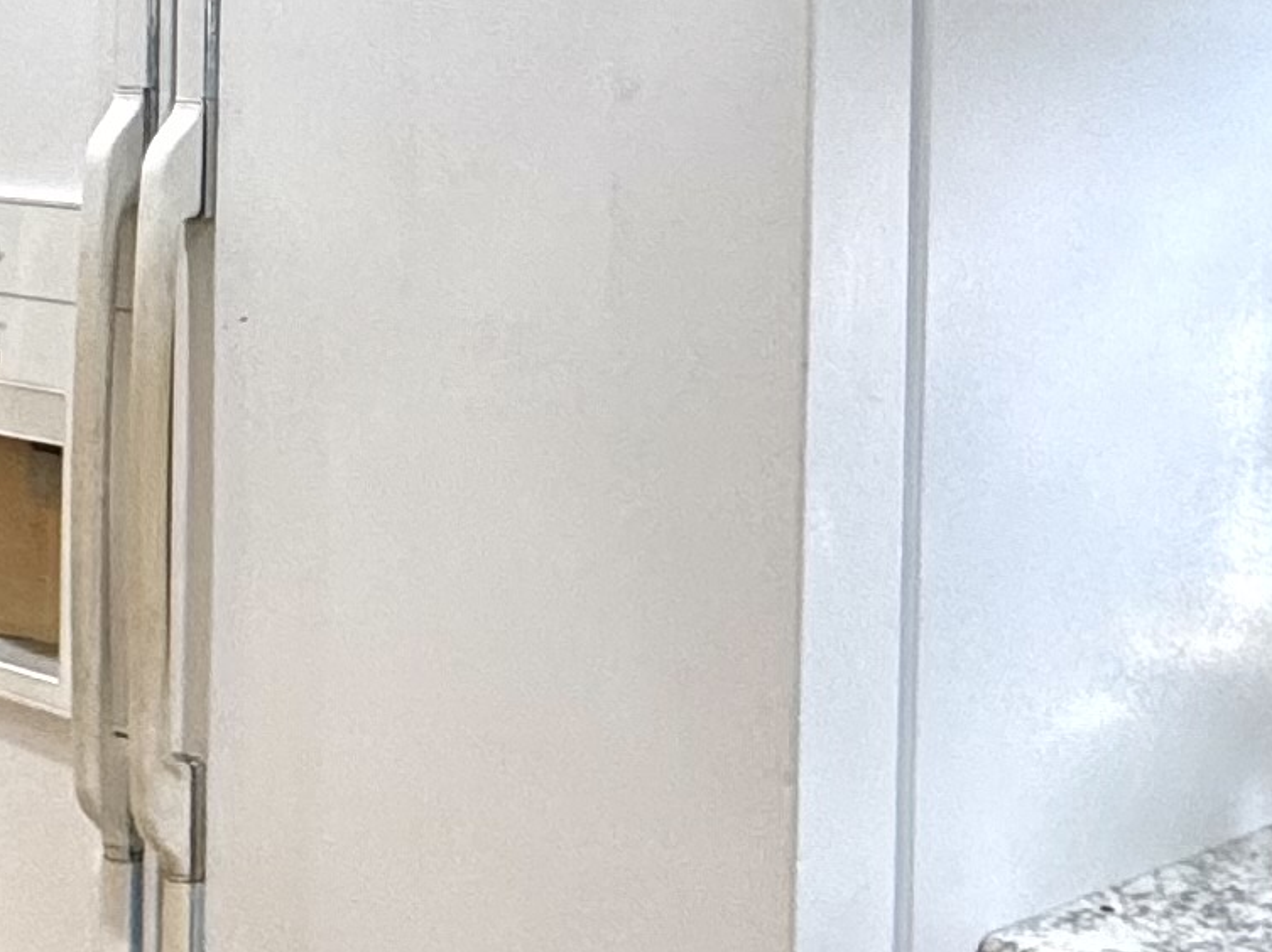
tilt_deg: -2.2
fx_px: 2755
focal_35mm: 75
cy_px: 103
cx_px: 343
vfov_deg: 19.3
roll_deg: +0.1
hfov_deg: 25.7
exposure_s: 1/120
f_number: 2.2
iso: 200
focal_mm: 2.22
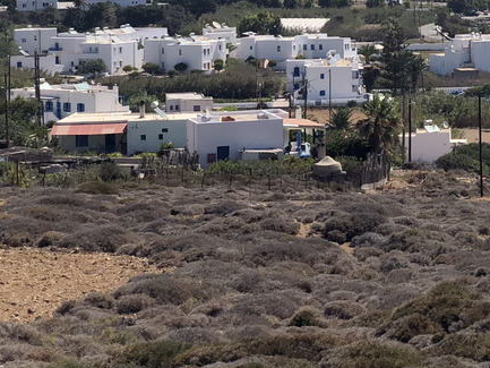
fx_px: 2039
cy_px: -97
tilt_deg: +1.1
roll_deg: +2.1
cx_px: 618
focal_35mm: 144
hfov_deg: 13.3
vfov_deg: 10.1
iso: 16
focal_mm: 6
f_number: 2.4
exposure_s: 1/1919
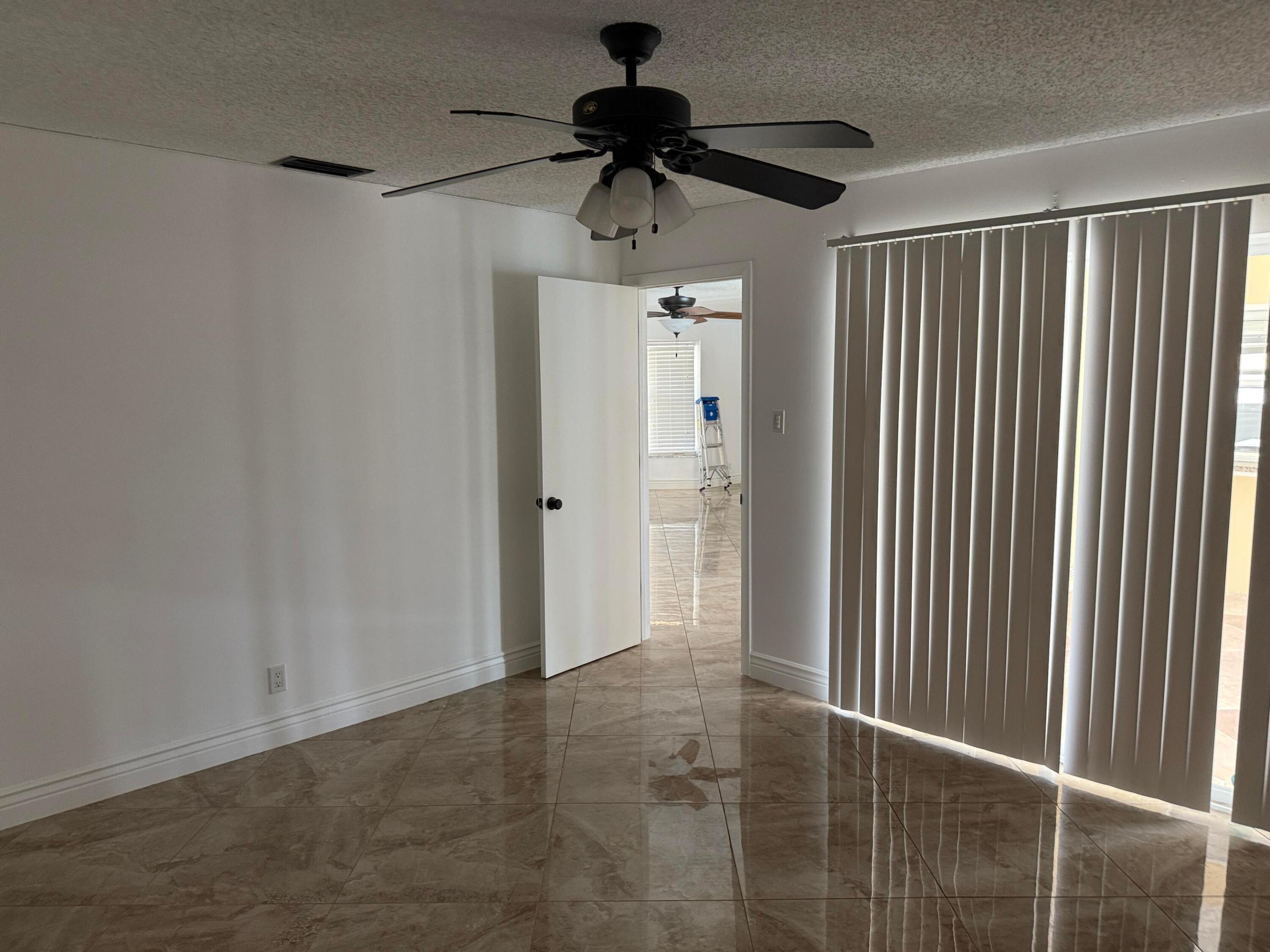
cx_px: 635
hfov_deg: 71.6
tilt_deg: -6.3
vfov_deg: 56.8
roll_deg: +0.2
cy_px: 476
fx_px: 881
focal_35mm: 24
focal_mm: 6.76
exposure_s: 1/62
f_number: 1.78
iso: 200
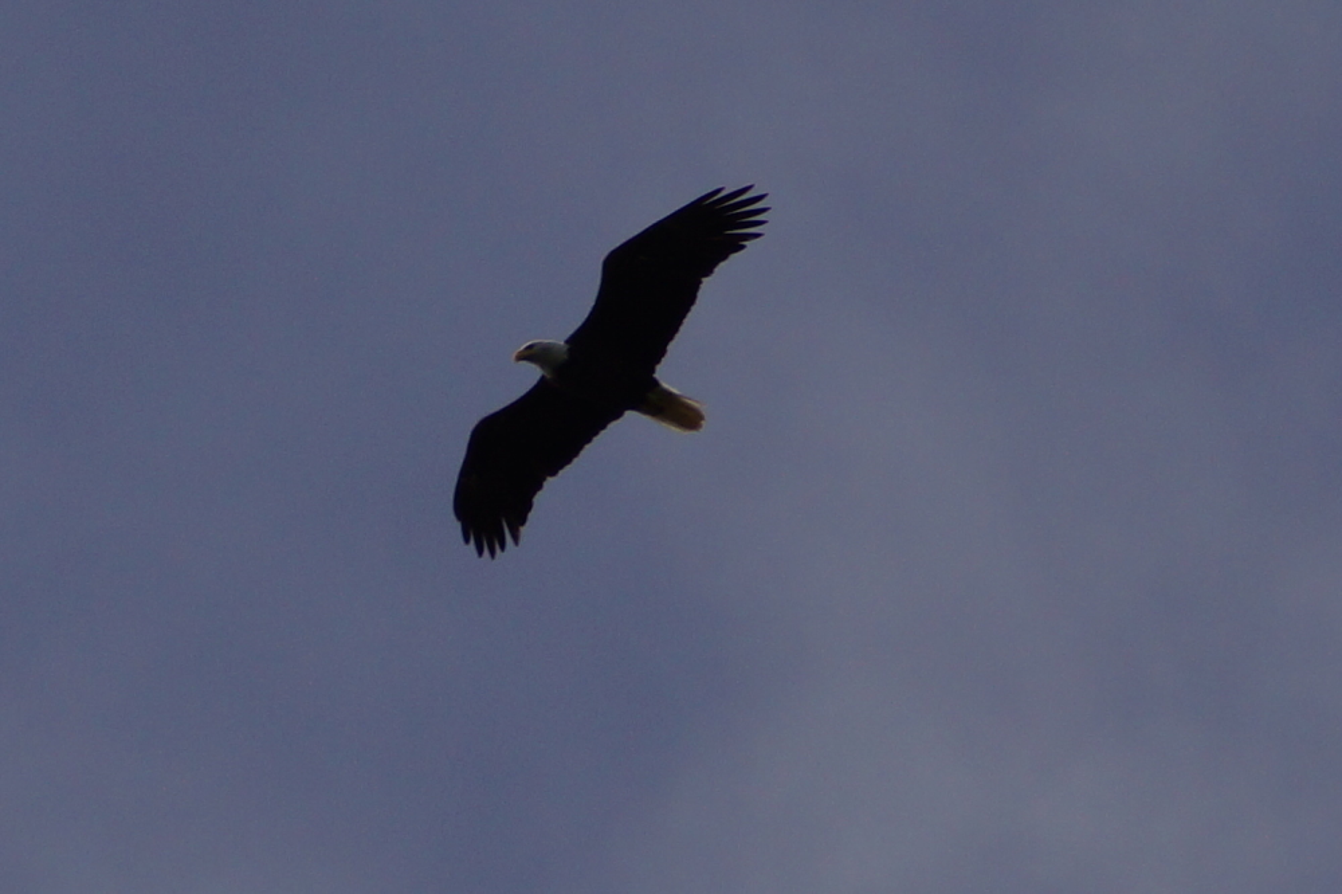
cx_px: 671
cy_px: 447
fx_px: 13974
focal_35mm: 375
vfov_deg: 3.7
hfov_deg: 5.5
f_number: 6.3
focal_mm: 250
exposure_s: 1/400
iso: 100
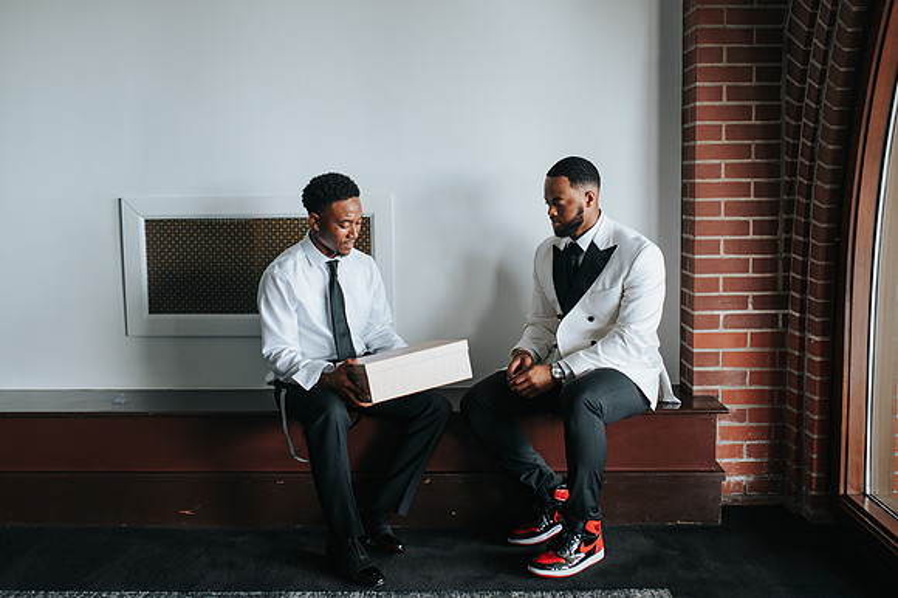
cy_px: 281
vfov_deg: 32.6
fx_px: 1023
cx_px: 459
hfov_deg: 47.4
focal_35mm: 41
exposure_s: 1/200
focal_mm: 35
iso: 400
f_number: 2.8
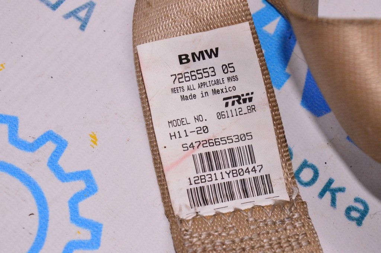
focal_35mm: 82
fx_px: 872
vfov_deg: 16.5
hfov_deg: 24.6
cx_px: 190
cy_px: 126
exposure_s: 1/200
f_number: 8
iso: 1600
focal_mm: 55
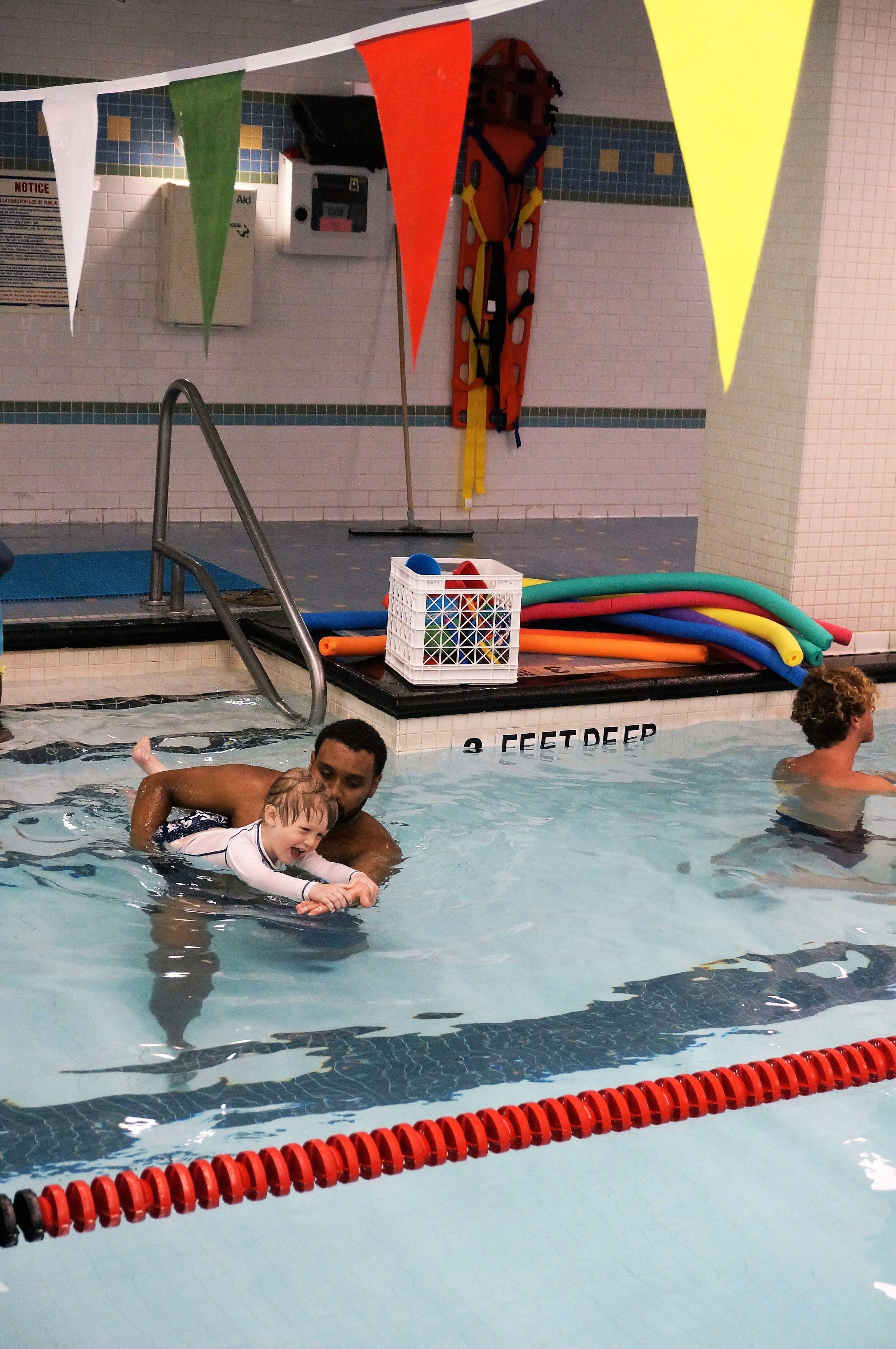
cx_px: 448
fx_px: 2020
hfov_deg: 25.0
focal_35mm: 54
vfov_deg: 36.9
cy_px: 674
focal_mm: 36
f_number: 5.6
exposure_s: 1/160
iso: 1600
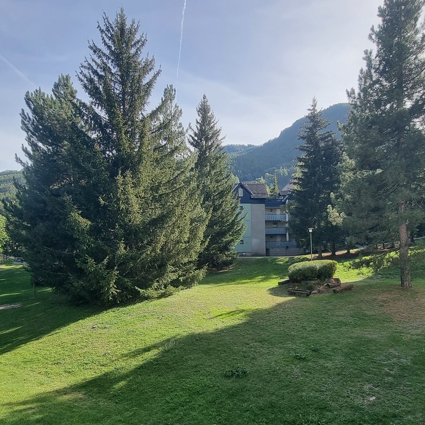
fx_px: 278
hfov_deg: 74.8
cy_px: 258
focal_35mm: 20
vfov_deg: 73.9
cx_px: 221
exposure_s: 1/906
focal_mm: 2.2
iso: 50
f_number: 2.2
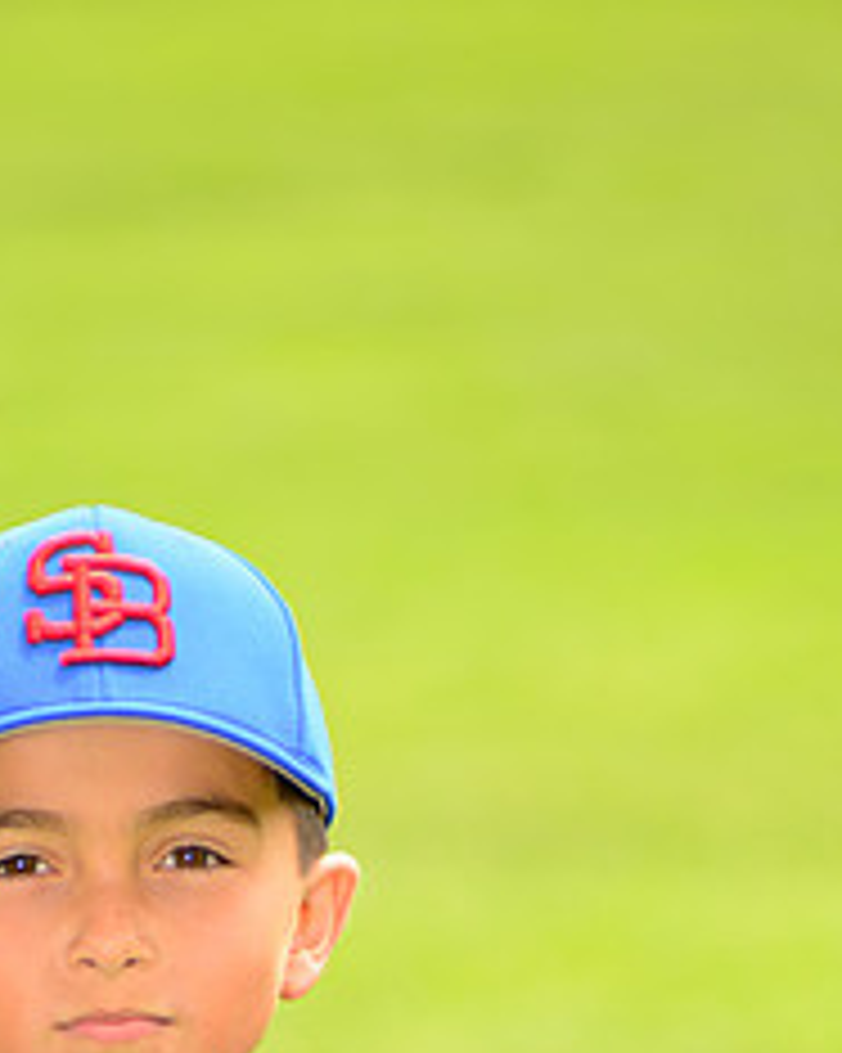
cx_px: 182
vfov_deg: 4.5
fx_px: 13434
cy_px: 1264
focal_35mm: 431
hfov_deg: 3.6
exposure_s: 1/250
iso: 100
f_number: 5
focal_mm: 185
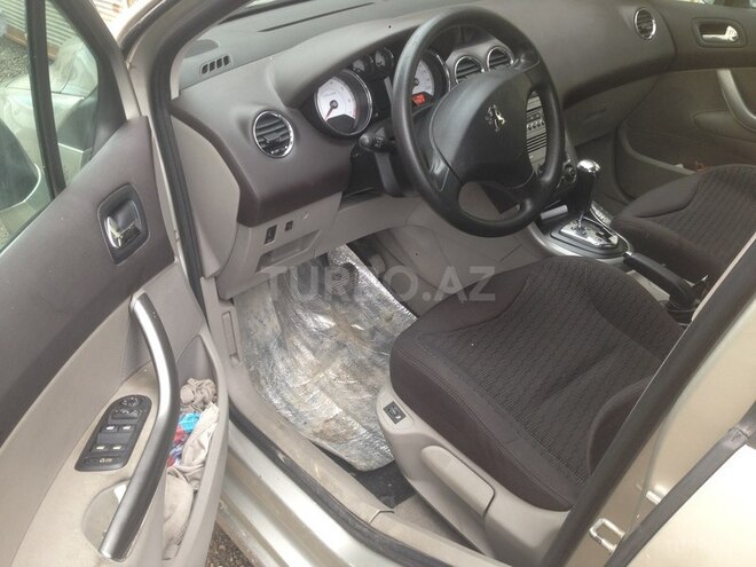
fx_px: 721
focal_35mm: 33
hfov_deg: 55.4
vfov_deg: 42.9
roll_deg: -1.5
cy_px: 284
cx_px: 378
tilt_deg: -31.3
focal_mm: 4.12
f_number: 2.4
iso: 50
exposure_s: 1/30
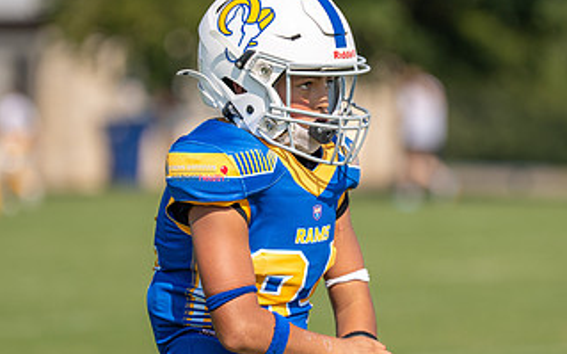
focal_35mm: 399
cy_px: 182
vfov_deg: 3.3
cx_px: 301
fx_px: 6162
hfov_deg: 5.3
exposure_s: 1/4000
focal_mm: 175
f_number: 2.8
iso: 160
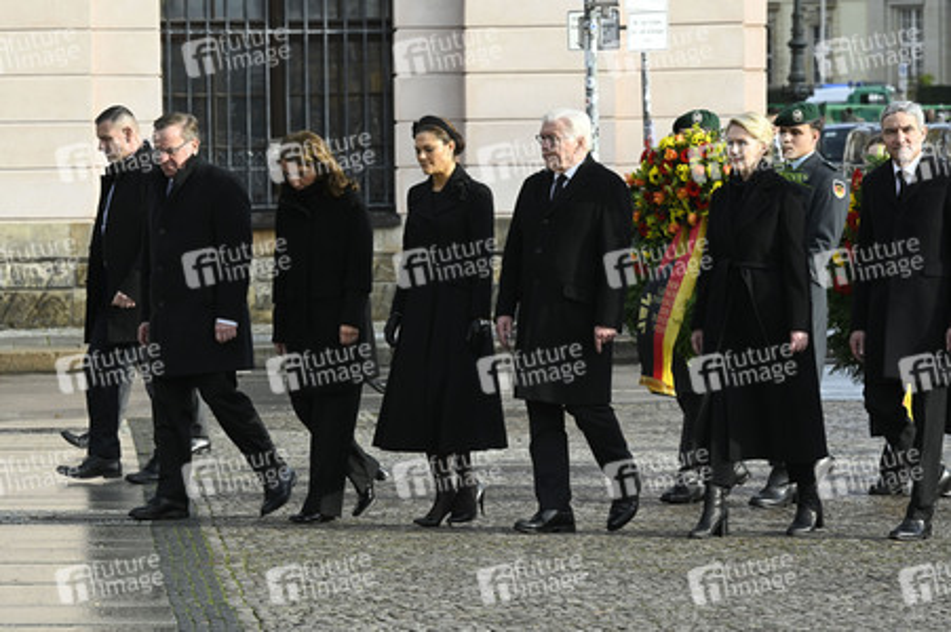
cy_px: 316
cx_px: 476
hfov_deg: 7.4
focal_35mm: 280
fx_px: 7391
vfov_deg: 4.9
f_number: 16
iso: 2500
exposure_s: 1/640
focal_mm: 280
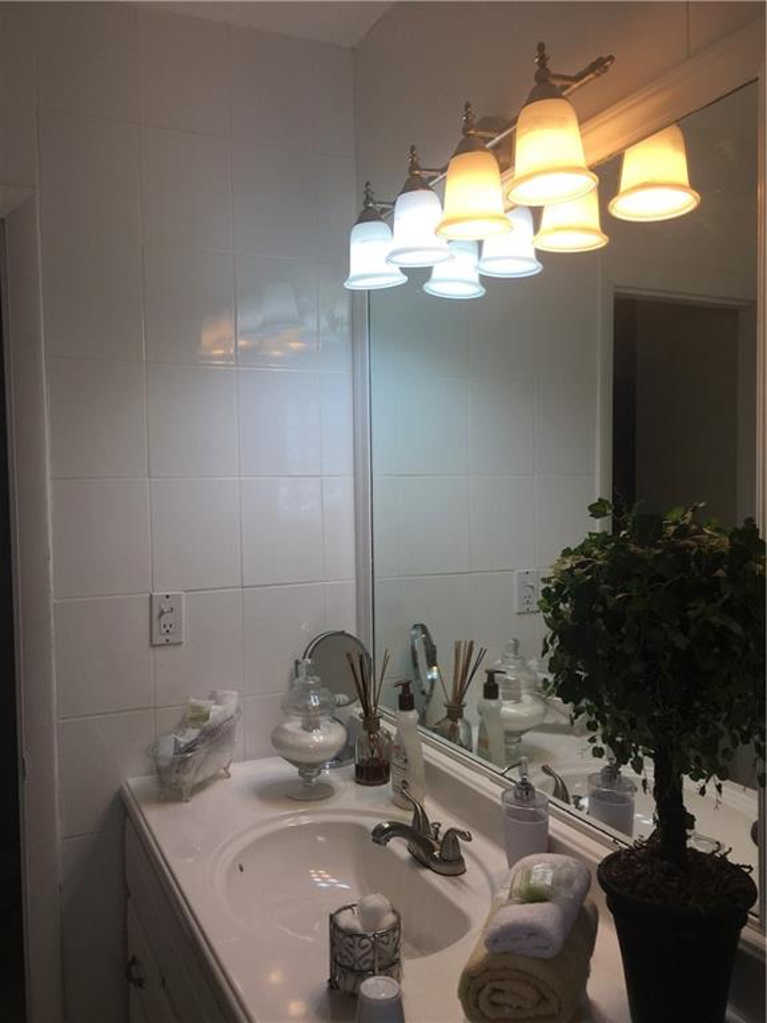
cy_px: 512
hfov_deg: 48.2
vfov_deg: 61.7
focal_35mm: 29
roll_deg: +0.6
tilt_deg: -0.7
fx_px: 857
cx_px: 384
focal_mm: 4.15
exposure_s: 1/173
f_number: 2.2
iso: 25
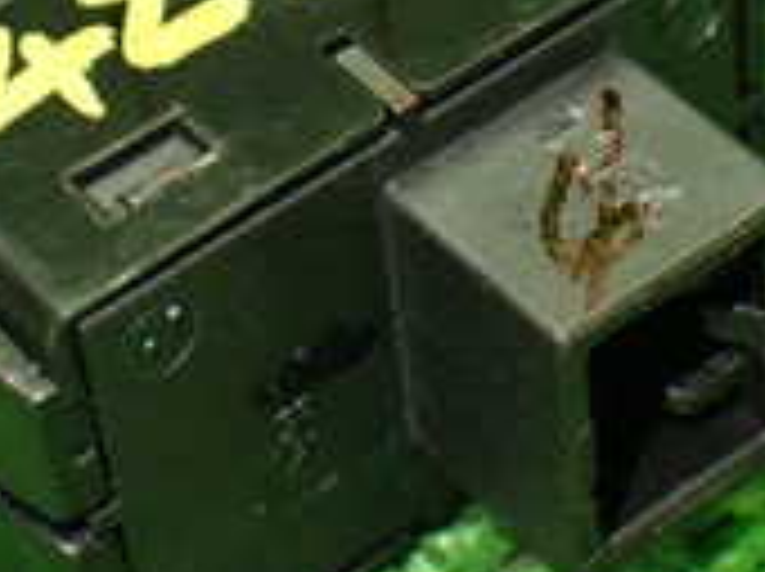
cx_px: 284
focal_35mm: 145
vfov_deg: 10.2
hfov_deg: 13.6
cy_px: 63
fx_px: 3200
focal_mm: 7.31
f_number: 2.8
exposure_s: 1/100
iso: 800
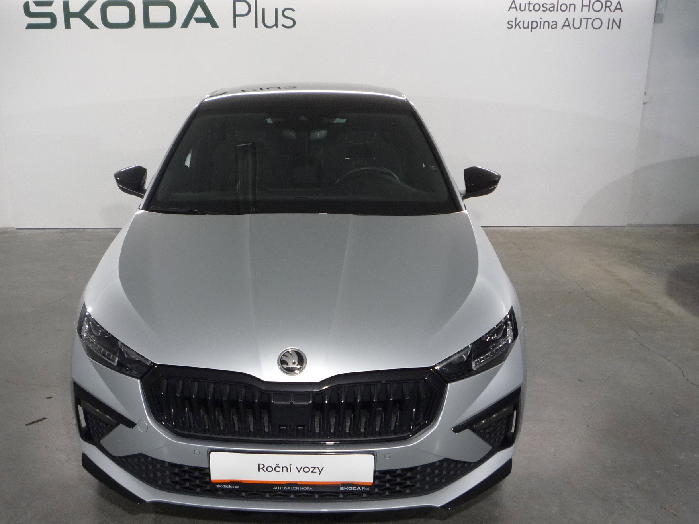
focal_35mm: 35
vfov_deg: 40.7
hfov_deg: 52.4
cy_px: 273
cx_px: 293
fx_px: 707
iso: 160
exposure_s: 1/30
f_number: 3.3
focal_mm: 5.2
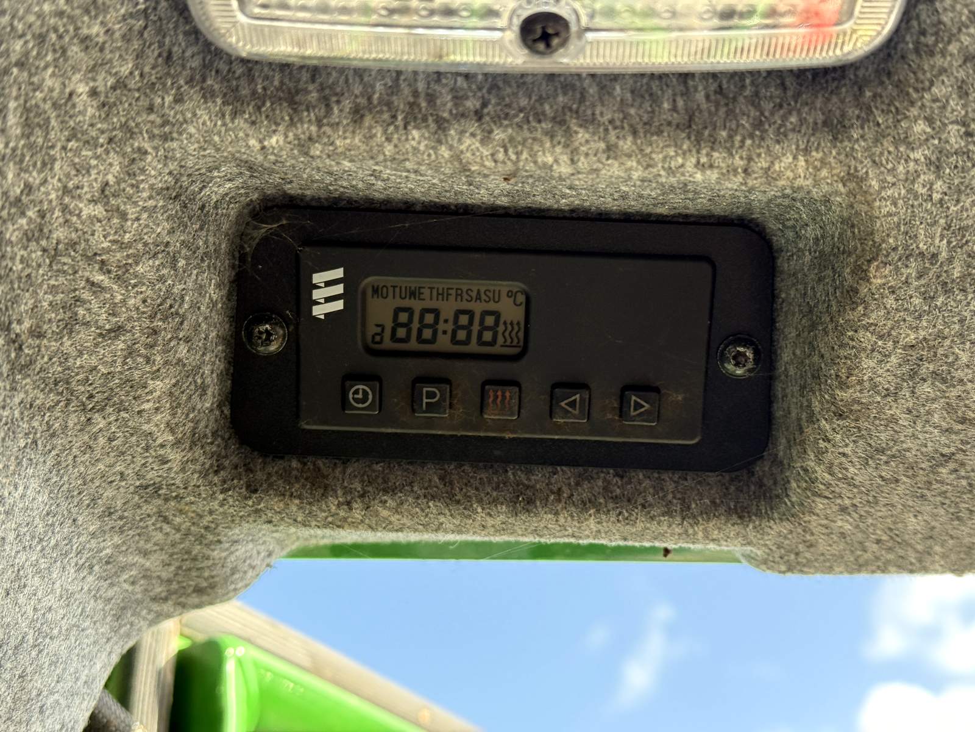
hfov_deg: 39.7
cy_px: 366
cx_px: 488
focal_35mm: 48
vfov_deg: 30.3
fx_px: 1352
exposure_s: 1/402
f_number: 1.78
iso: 100
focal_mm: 6.76
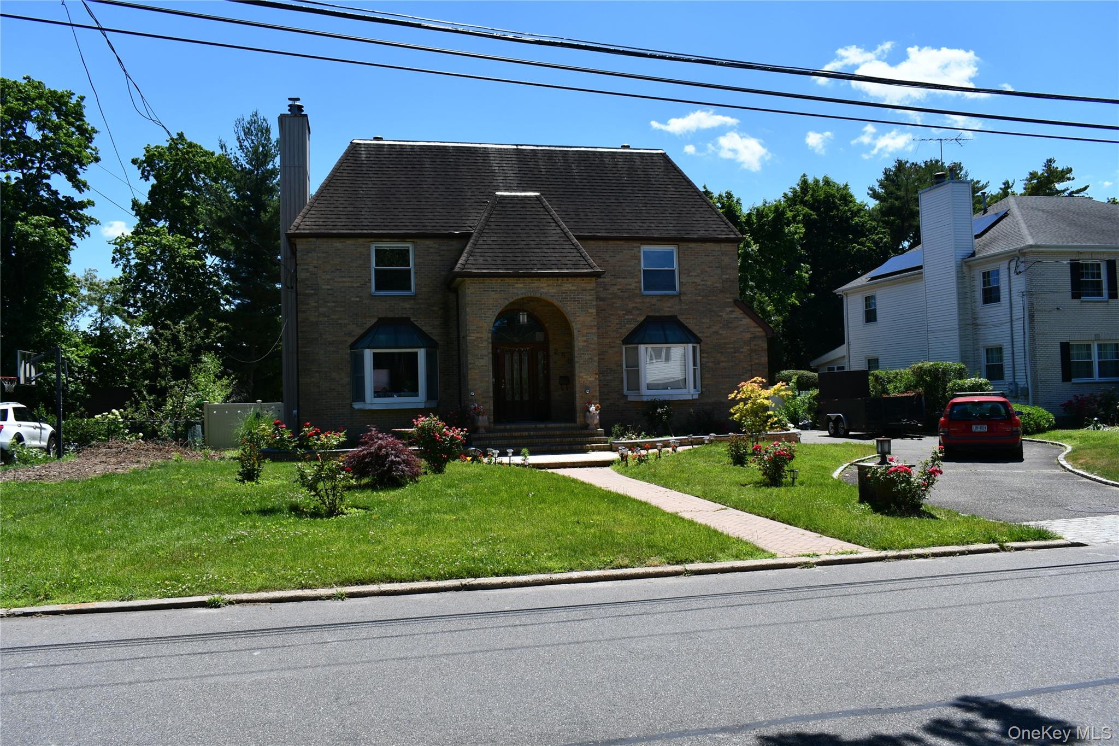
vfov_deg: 43.6
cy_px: 373
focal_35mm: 30
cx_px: 560
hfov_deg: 61.9
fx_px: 932
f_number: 9
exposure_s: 1/320
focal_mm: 20
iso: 100
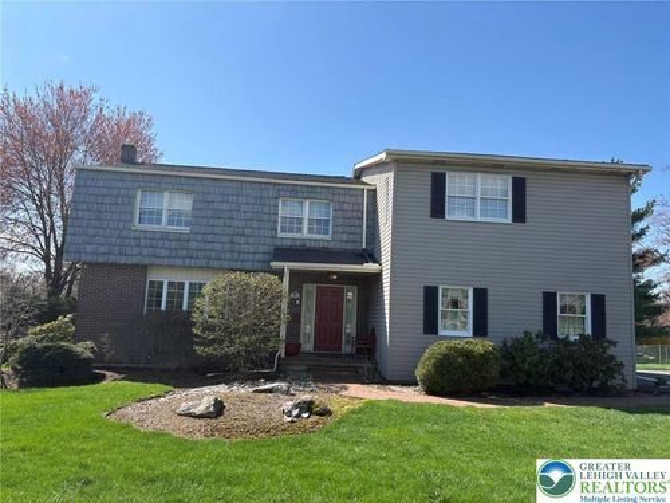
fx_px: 503
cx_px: 335
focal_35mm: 26
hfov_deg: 67.3
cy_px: 252
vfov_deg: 53.1
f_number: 1.6
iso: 50
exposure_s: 1/2364
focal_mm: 5.96
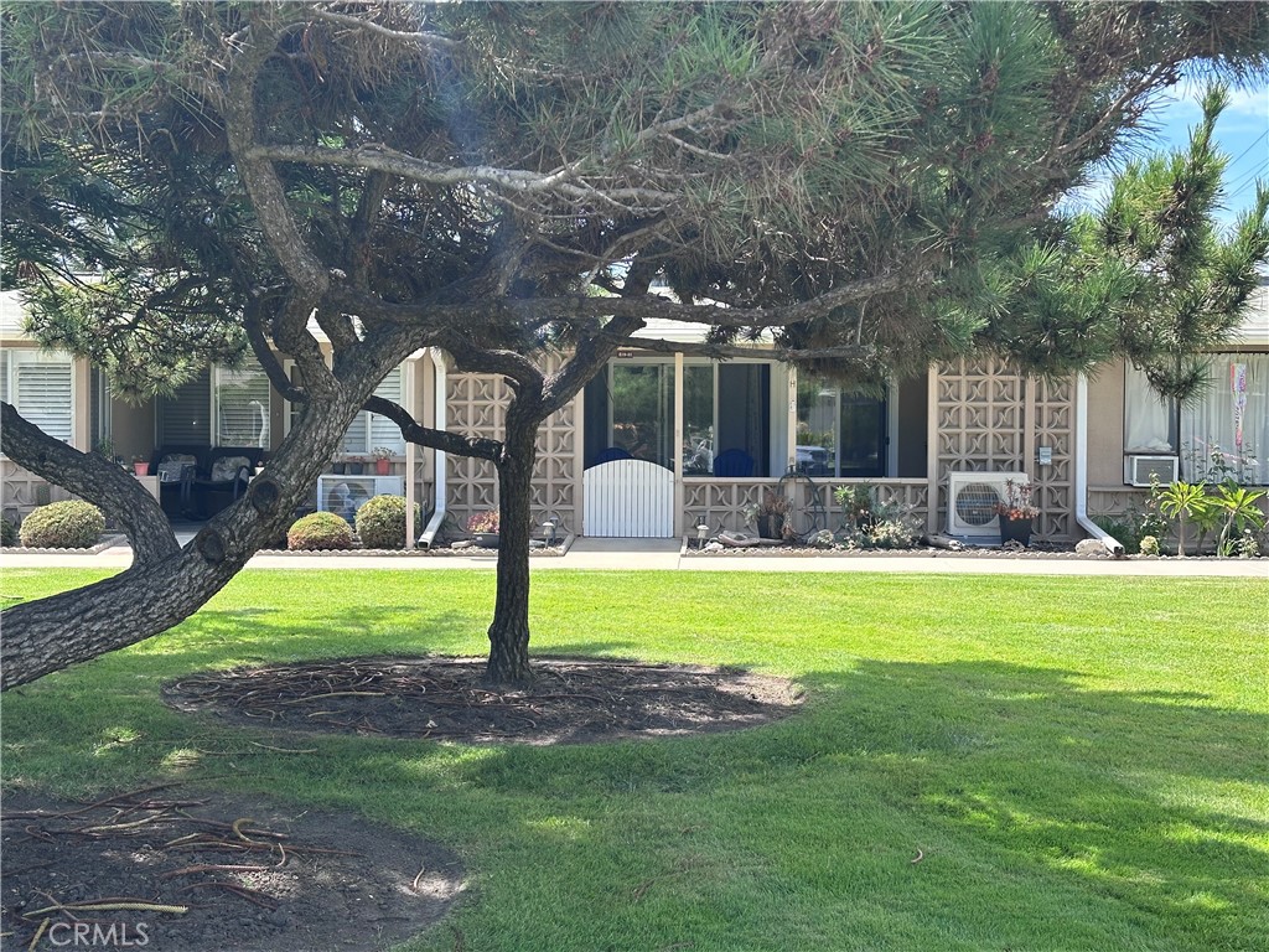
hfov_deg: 39.7
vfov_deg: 30.3
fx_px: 1760
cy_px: 476
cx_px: 634
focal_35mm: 48
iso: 64
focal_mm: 6.86
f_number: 1.78
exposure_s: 1/1050
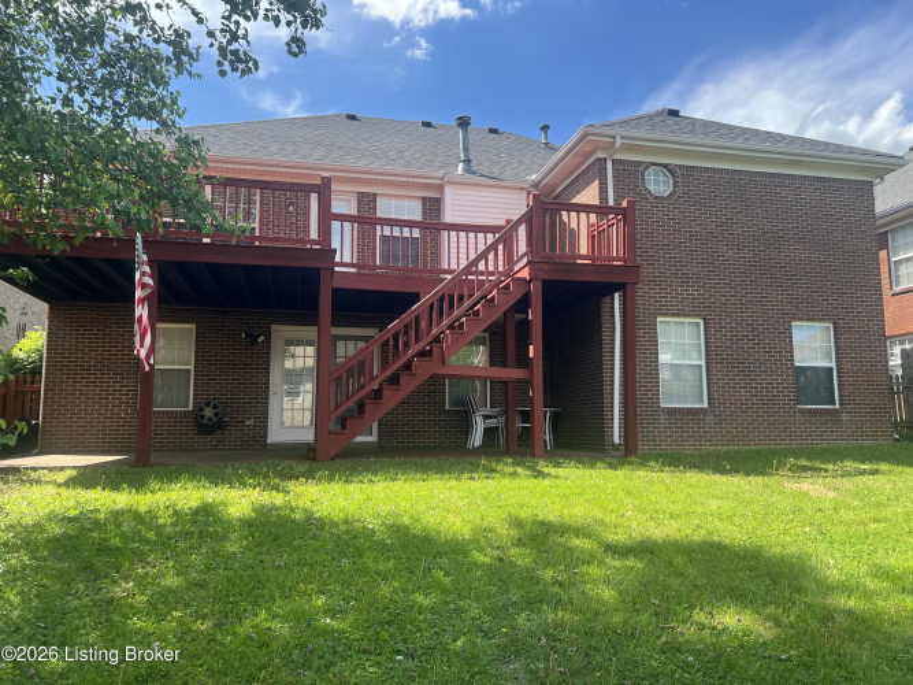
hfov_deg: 67.3
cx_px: 456
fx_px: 686
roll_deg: -0.1
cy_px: 342
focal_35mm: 26
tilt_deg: +7.4
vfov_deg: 53.0
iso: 50
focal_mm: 5.7
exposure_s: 1/1112
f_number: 1.5
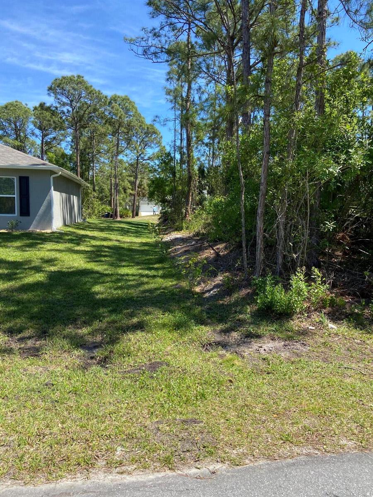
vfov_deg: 67.3
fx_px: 374
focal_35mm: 26
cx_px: 186
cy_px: 248
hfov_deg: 53.1
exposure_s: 1/1218
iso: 32
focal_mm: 4.25
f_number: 1.8
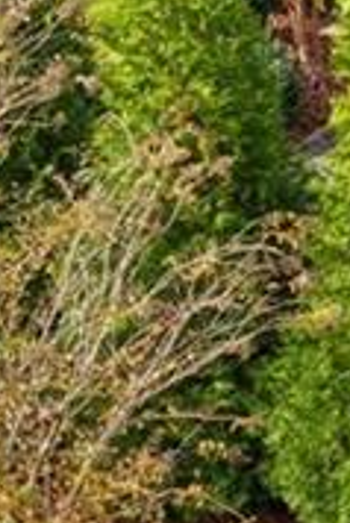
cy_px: 28
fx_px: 2343
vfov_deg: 12.6
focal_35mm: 161
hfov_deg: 7.8
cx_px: 900
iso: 100
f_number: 4.5
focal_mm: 10.26
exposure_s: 1/200
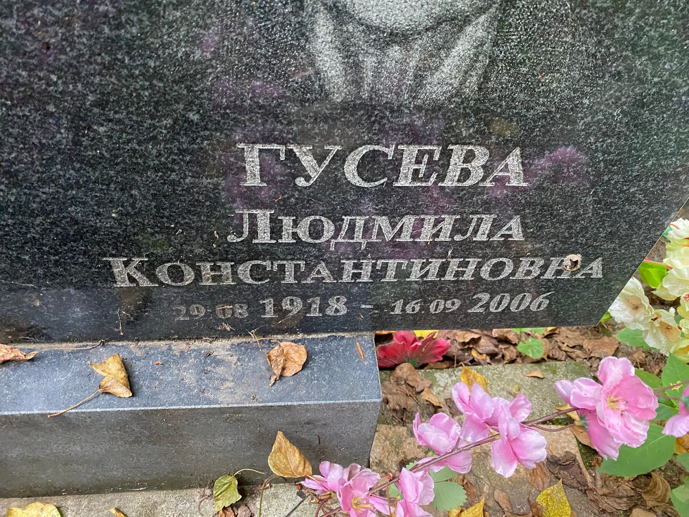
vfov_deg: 53.1
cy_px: 258
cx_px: 344
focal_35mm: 26
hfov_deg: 67.3
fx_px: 518
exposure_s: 1/38
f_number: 1.8
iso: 640
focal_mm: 4.25
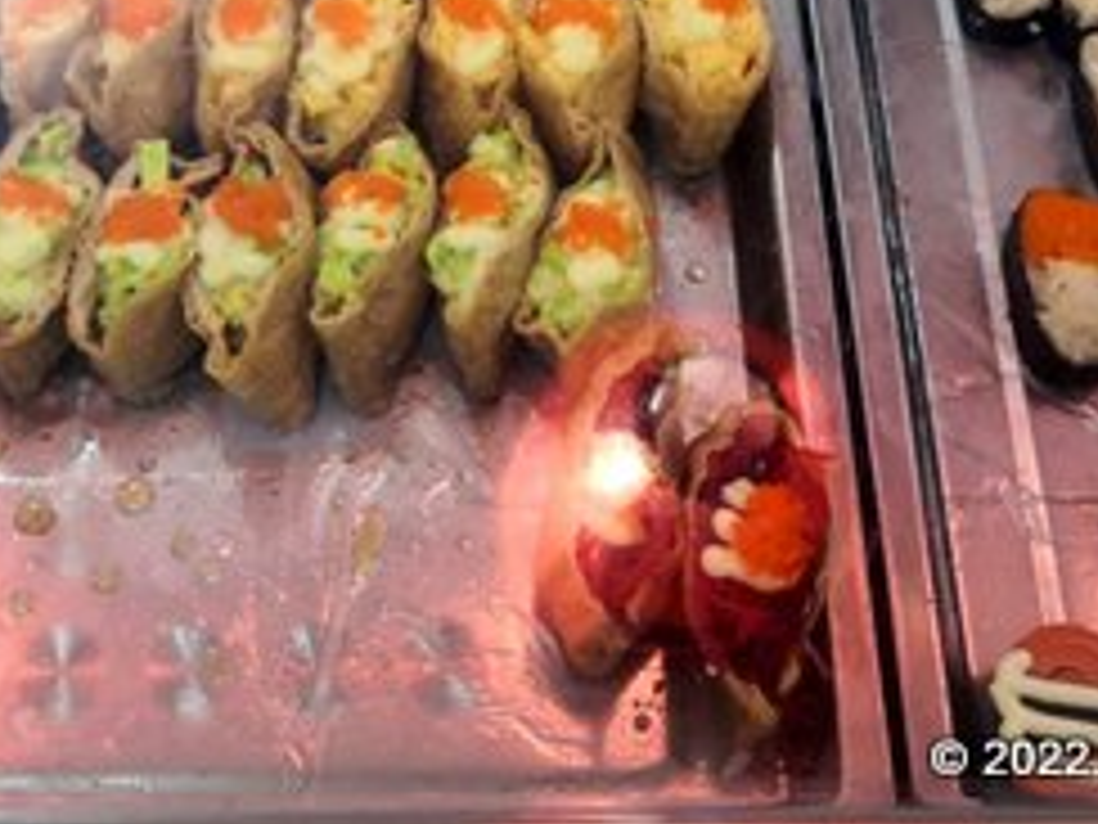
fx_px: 1998
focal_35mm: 63
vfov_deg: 21.9
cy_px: -117
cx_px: 446
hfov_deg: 30.7
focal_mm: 3.95
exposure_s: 1/50
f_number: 1.6
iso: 80
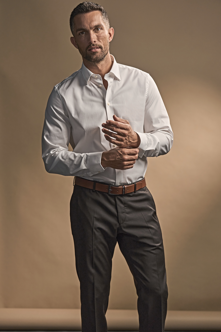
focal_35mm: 95
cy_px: 166
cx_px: 110
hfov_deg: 14.4
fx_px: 875
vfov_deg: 21.5
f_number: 3.5
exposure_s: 1/125
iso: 400
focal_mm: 95
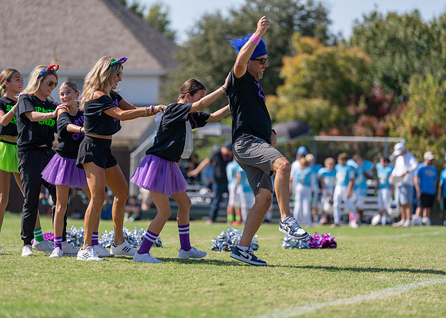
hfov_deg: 11.1
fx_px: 2296
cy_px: 159
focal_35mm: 181
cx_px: 223
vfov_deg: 7.9
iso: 320
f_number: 2.8
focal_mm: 173
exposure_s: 1/5000
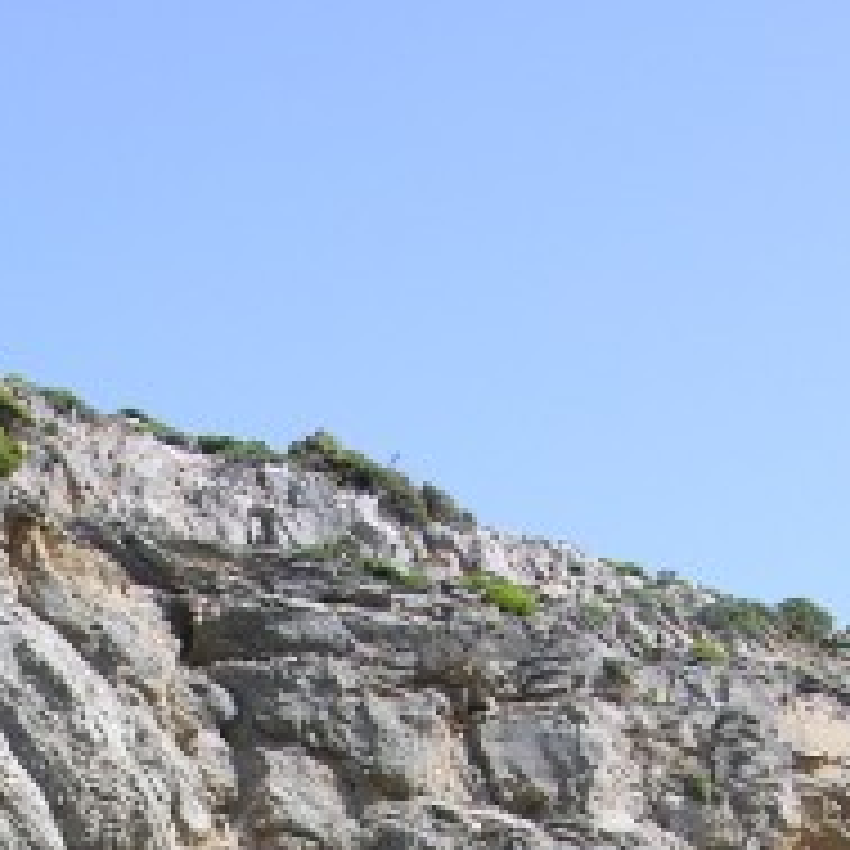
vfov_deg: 12.7
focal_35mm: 126
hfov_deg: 13.7
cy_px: 1493
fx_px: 3500
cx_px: 45
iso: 50
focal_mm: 8.9
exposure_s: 1/170
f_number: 5
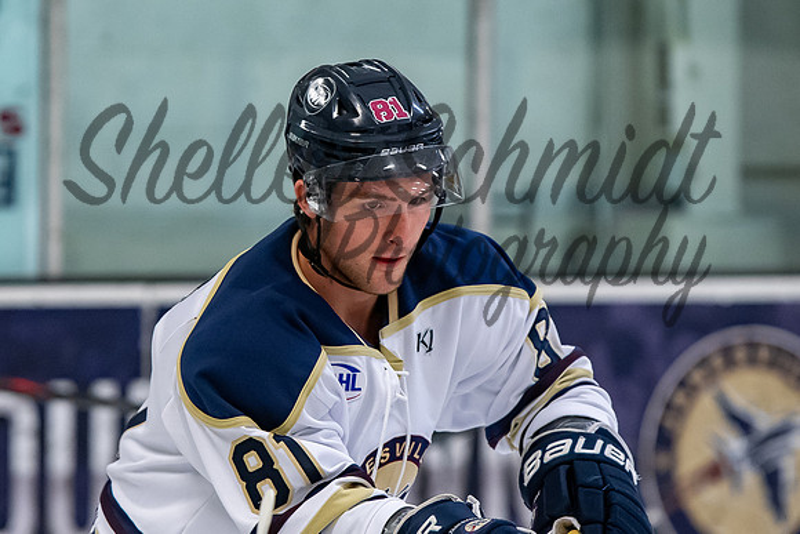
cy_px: 199
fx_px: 9723
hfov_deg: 4.7
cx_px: 287
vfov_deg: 3.1
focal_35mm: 437
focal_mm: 200
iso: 2500
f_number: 3.5
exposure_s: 1/800
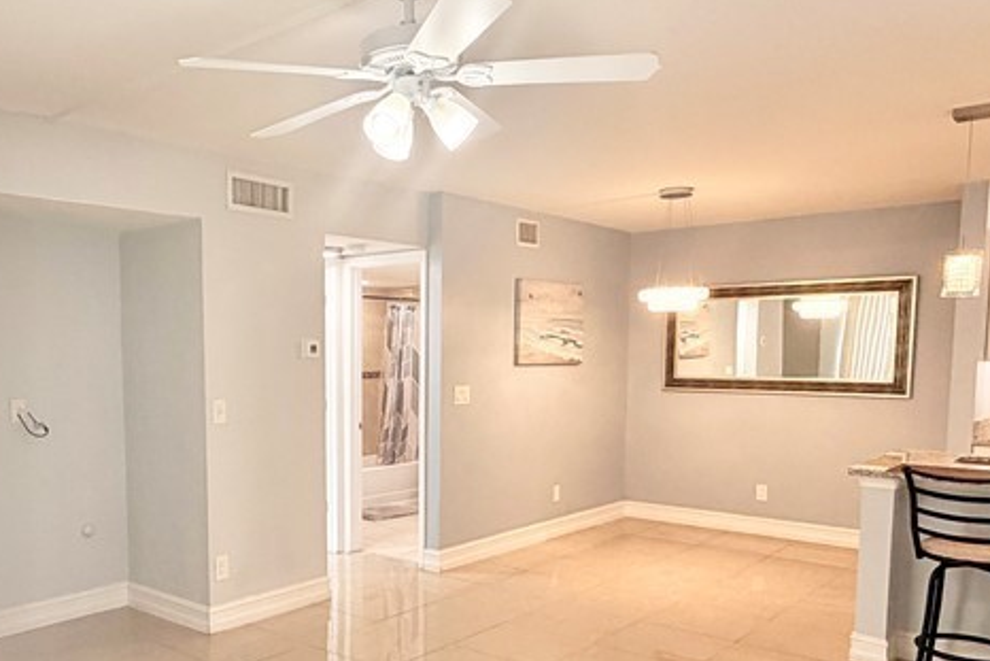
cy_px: 431
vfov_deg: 40.7
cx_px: 342
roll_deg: +0.0
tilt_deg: -5.9
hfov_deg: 57.6
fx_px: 880
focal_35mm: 32
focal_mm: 2.22
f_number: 2.2
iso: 80
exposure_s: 1/120
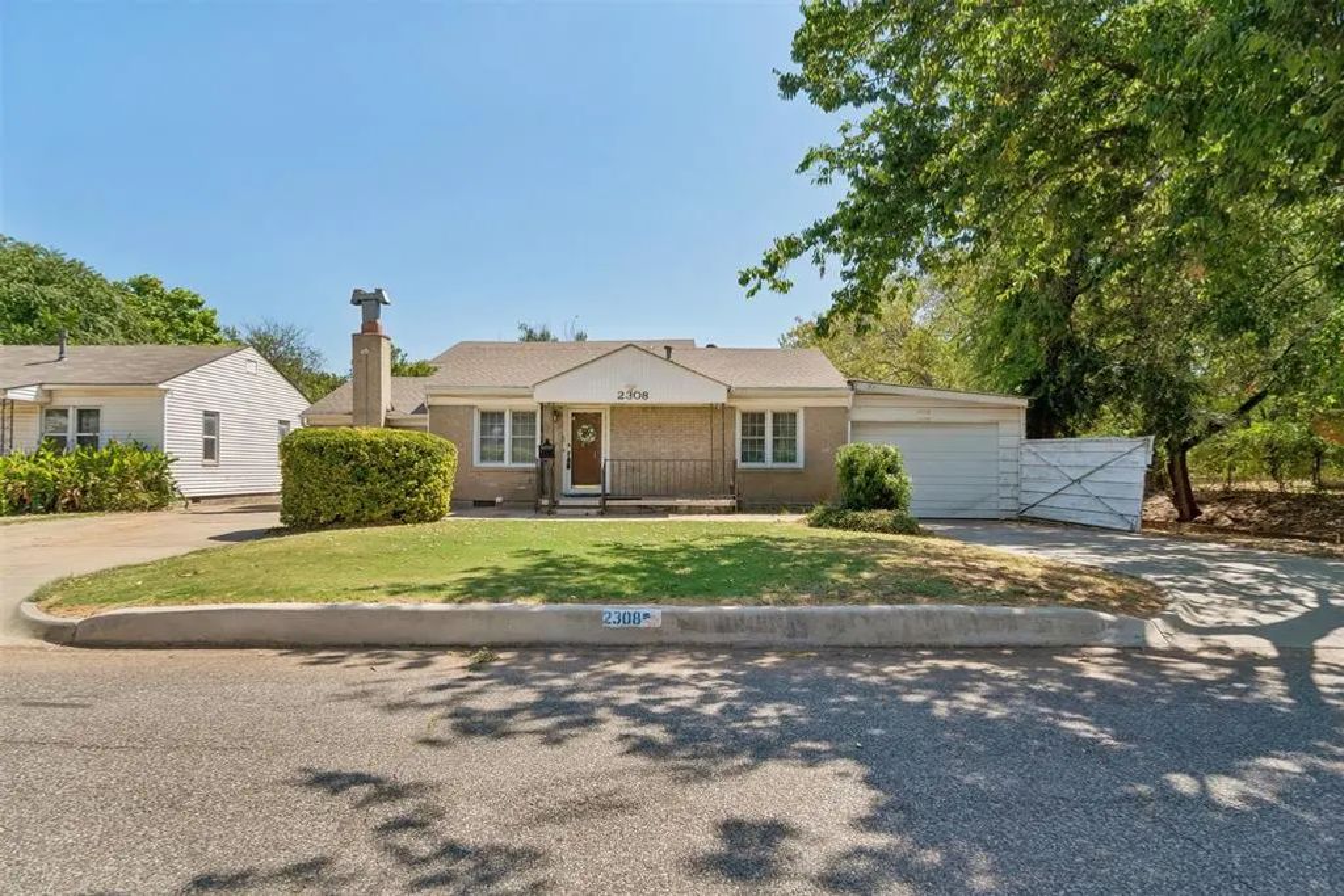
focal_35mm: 20
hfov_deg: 85.4
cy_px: 448
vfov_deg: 63.2
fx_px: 728
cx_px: 672
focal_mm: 13
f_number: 9
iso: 100
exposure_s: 1/500
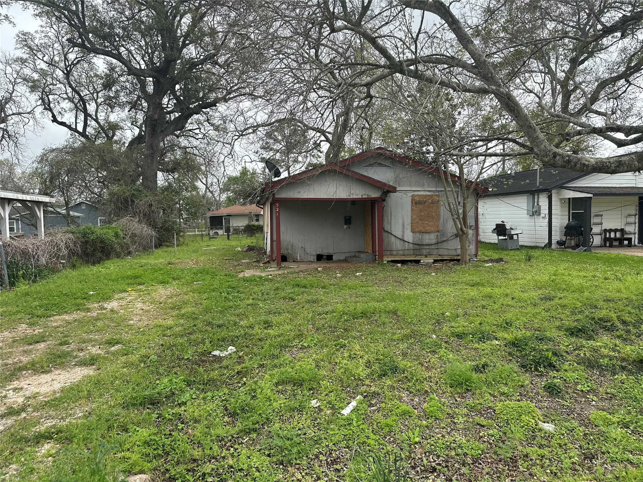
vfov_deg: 56.8
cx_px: 322
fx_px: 446
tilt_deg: -3.2
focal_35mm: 24
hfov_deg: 71.6
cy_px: 241
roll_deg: +1.0
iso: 80
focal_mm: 6.86
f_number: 1.78
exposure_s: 1/1880
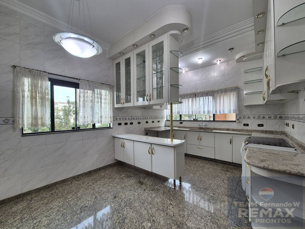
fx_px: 115
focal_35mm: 13
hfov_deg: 106.2
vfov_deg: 89.9
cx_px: 152
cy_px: 114
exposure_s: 1/129
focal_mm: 2.2
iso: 50
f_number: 2.2
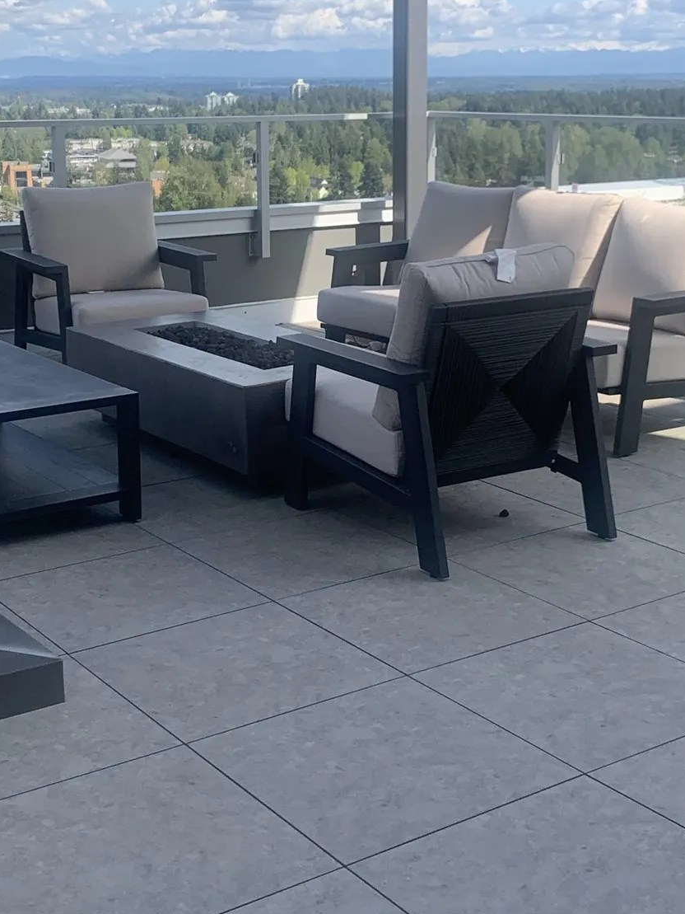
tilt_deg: -10.3
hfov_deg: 27.0
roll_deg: +1.5
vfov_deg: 35.2
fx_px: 1425
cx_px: 353
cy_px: 309
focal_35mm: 54
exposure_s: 1/1610
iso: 25
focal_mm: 4.25
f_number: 1.8
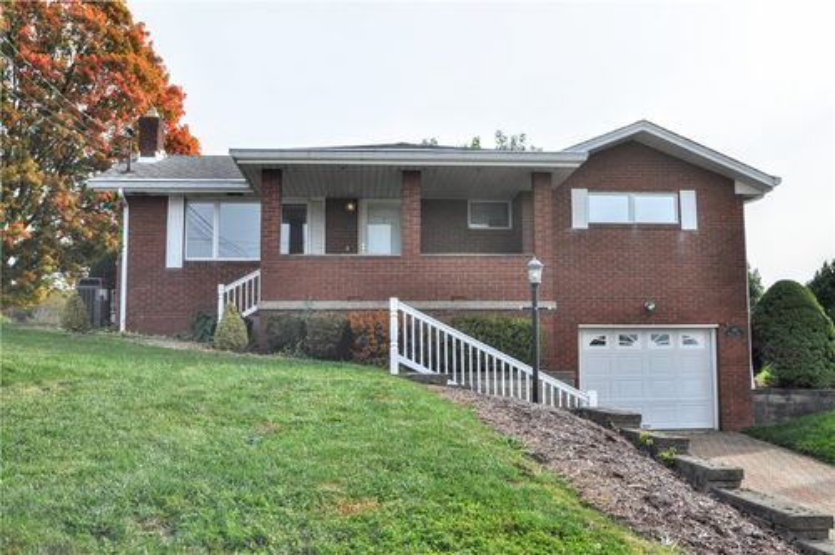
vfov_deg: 36.8
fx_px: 834
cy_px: 278
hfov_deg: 53.2
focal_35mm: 36
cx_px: 418
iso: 320
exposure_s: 1/320
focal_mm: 24
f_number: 9
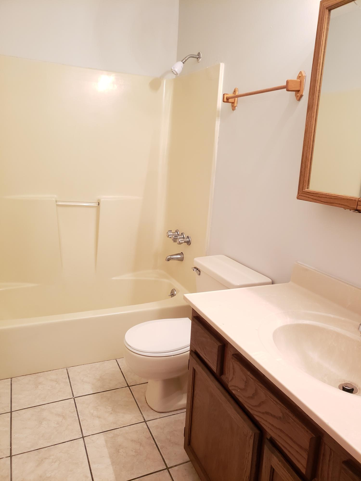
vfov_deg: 67.3
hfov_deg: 53.1
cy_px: 240
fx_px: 362
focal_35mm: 26
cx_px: 180
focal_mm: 4.3
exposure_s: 1/40
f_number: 1.5
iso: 320
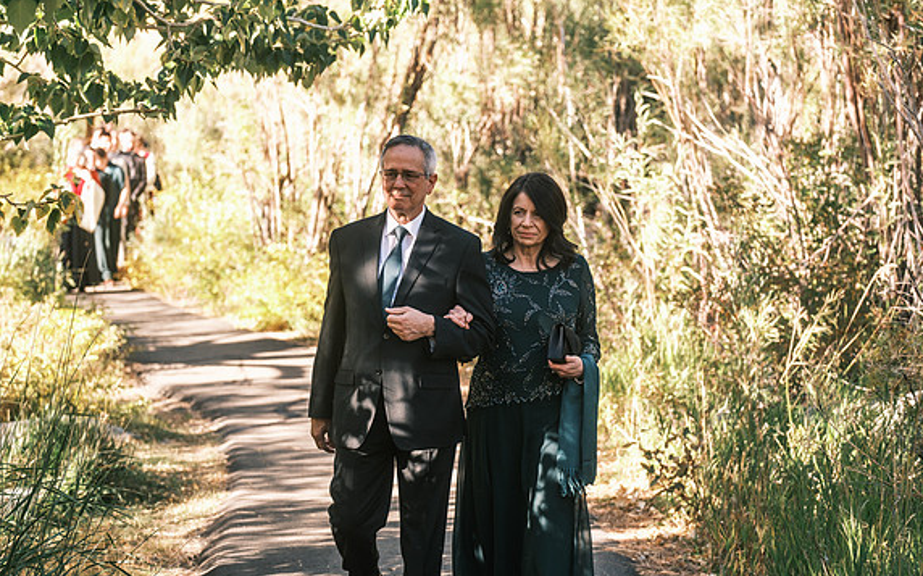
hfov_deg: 22.8
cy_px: 282
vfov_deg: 14.3
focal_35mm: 91
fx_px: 2288
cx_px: 463
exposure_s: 1/500
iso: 200
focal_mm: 58.7
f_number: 2.8
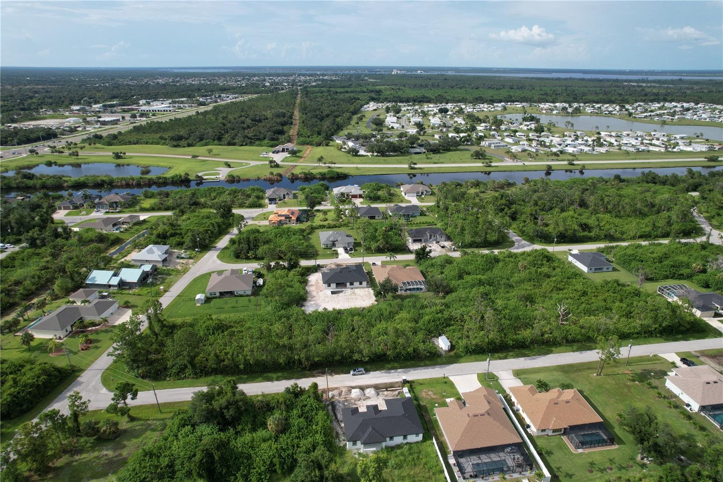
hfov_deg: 78.6
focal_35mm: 22
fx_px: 442
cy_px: 241
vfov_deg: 57.2
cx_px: 362
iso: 120
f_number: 2.8
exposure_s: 1/2000
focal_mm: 8.38
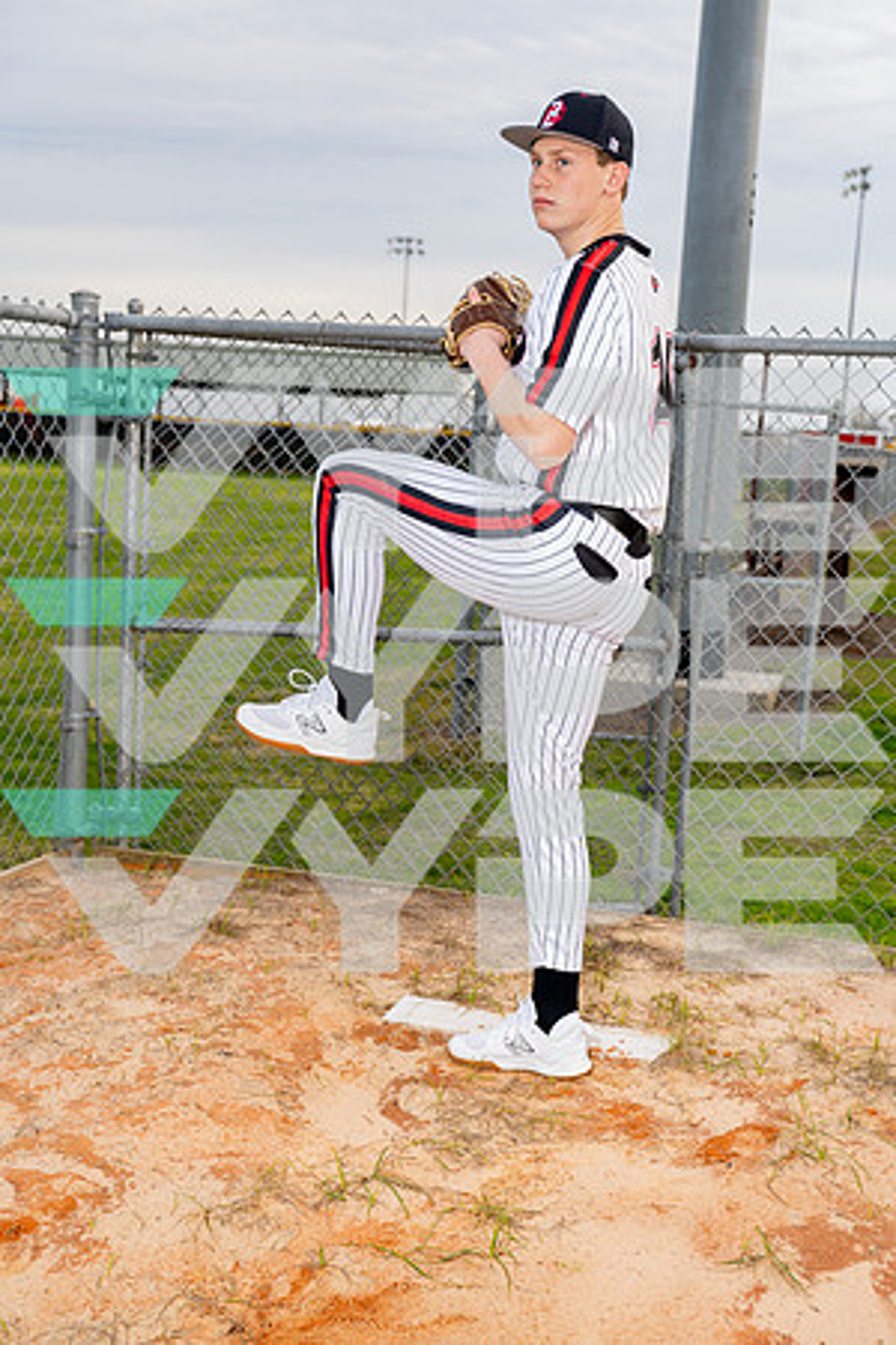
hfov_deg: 30.5
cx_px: 448
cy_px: 672
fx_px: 1643
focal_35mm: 44
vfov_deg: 44.5
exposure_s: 1/250
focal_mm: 44
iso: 100
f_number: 4
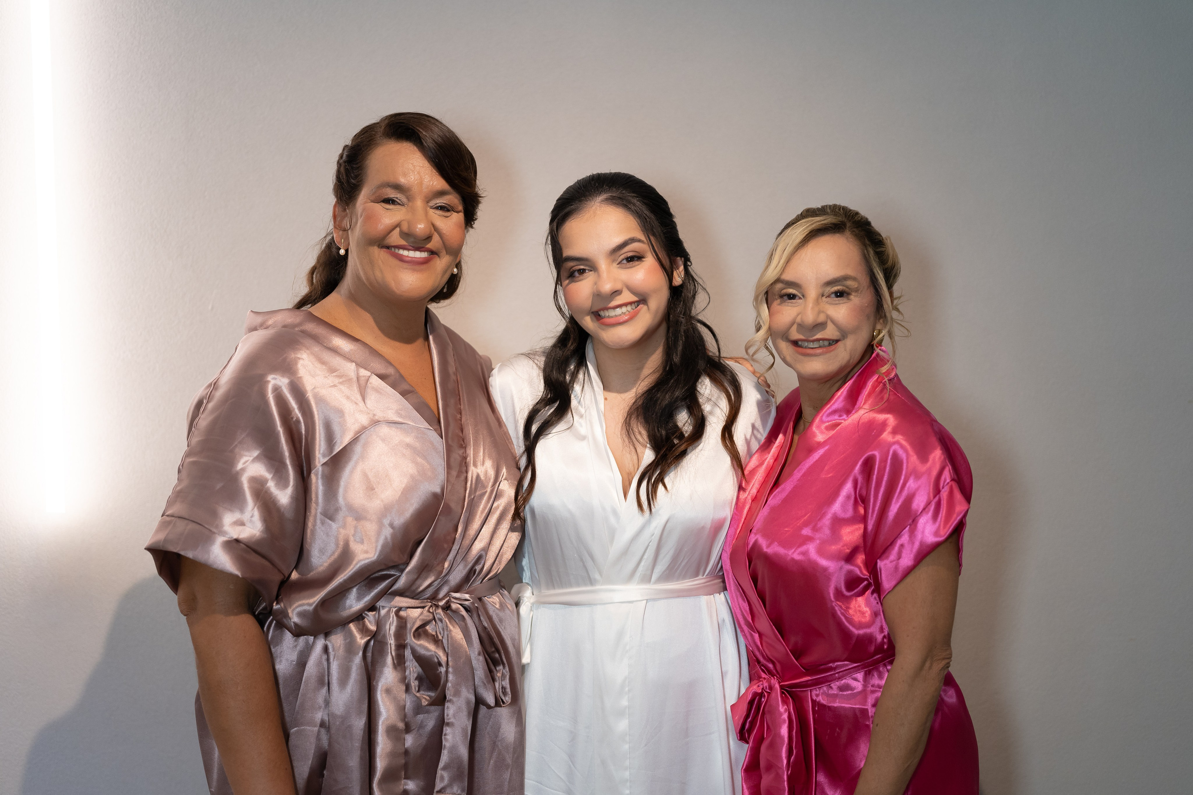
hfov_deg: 39.6
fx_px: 1657
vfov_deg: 27.0
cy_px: 398
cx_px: 596
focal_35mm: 50
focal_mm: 50
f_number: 2
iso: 1000
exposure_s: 1/320
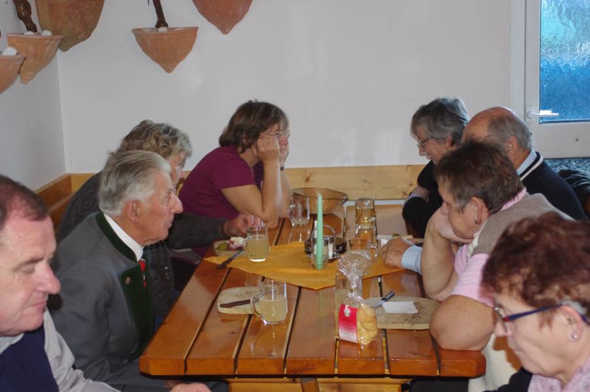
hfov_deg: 27.0
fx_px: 1228
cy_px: 196
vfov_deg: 18.1
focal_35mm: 75
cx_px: 295
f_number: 4.5
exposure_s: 1/30
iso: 1600
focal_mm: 50
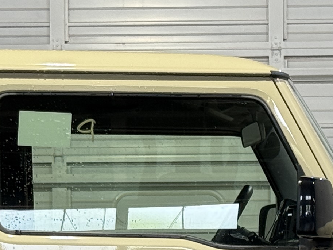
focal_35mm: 212
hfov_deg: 9.3
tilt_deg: -0.1
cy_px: 323
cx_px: 162
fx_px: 2040
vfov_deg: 6.9
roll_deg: +0.2
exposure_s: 1/60
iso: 64
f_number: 1.78
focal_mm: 6.76
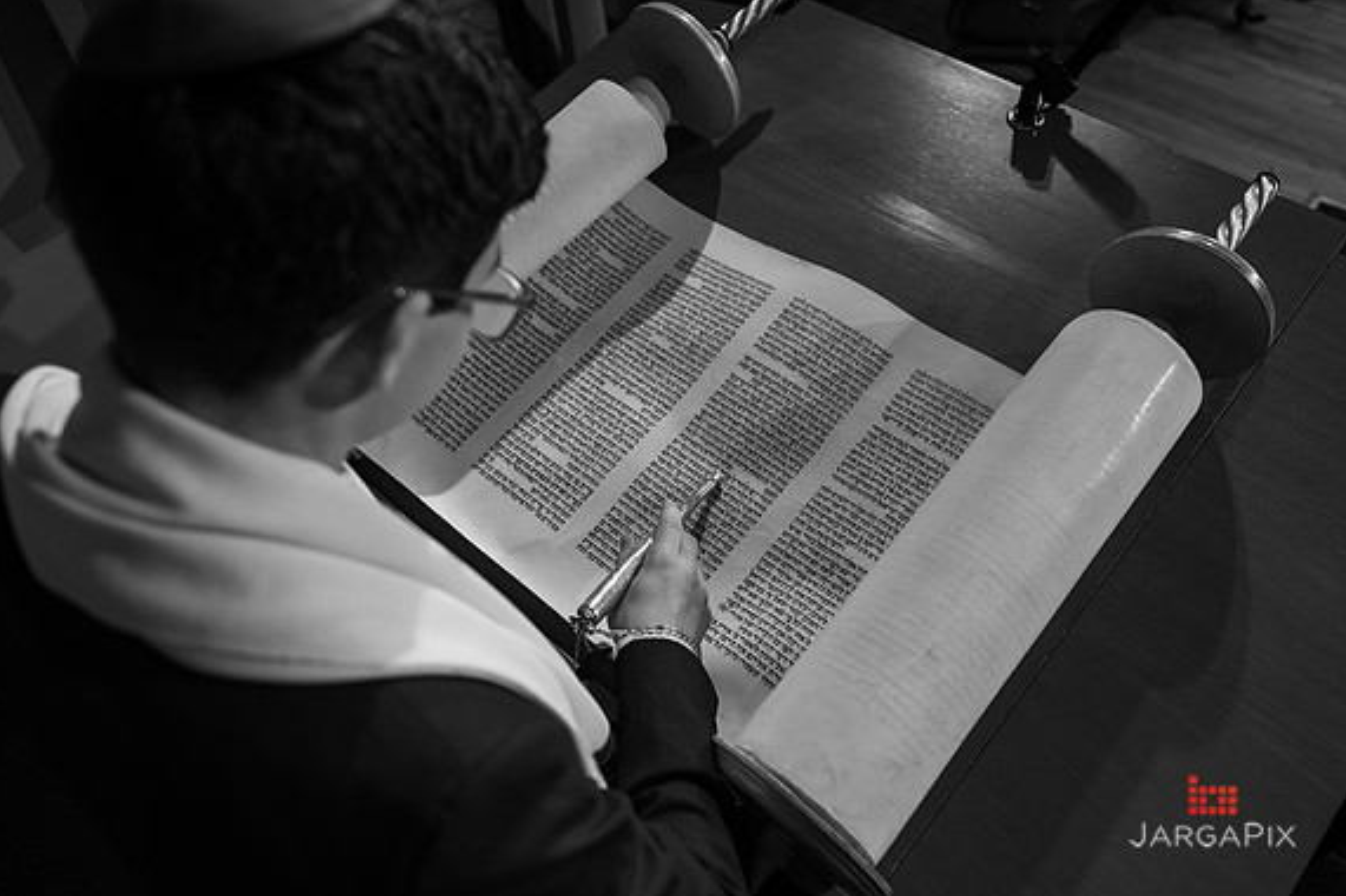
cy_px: 473
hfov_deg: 69.3
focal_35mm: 26
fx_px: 972
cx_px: 717
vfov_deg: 49.5
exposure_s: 1/200
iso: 200
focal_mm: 24
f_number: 2.8
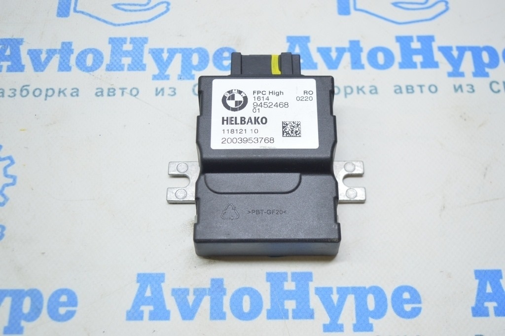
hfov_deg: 45.0
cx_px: 252
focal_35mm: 44
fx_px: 610
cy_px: 168
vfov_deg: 30.8
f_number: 4.2
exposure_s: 1/40
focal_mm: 29
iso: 400
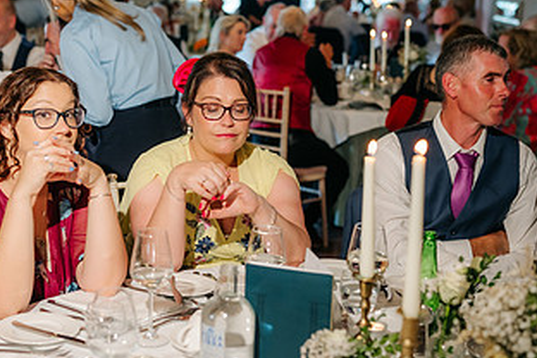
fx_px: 970
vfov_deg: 20.9
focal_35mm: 65
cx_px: 188
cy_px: 140
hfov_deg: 30.8
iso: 400
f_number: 2
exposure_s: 1/200
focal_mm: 35
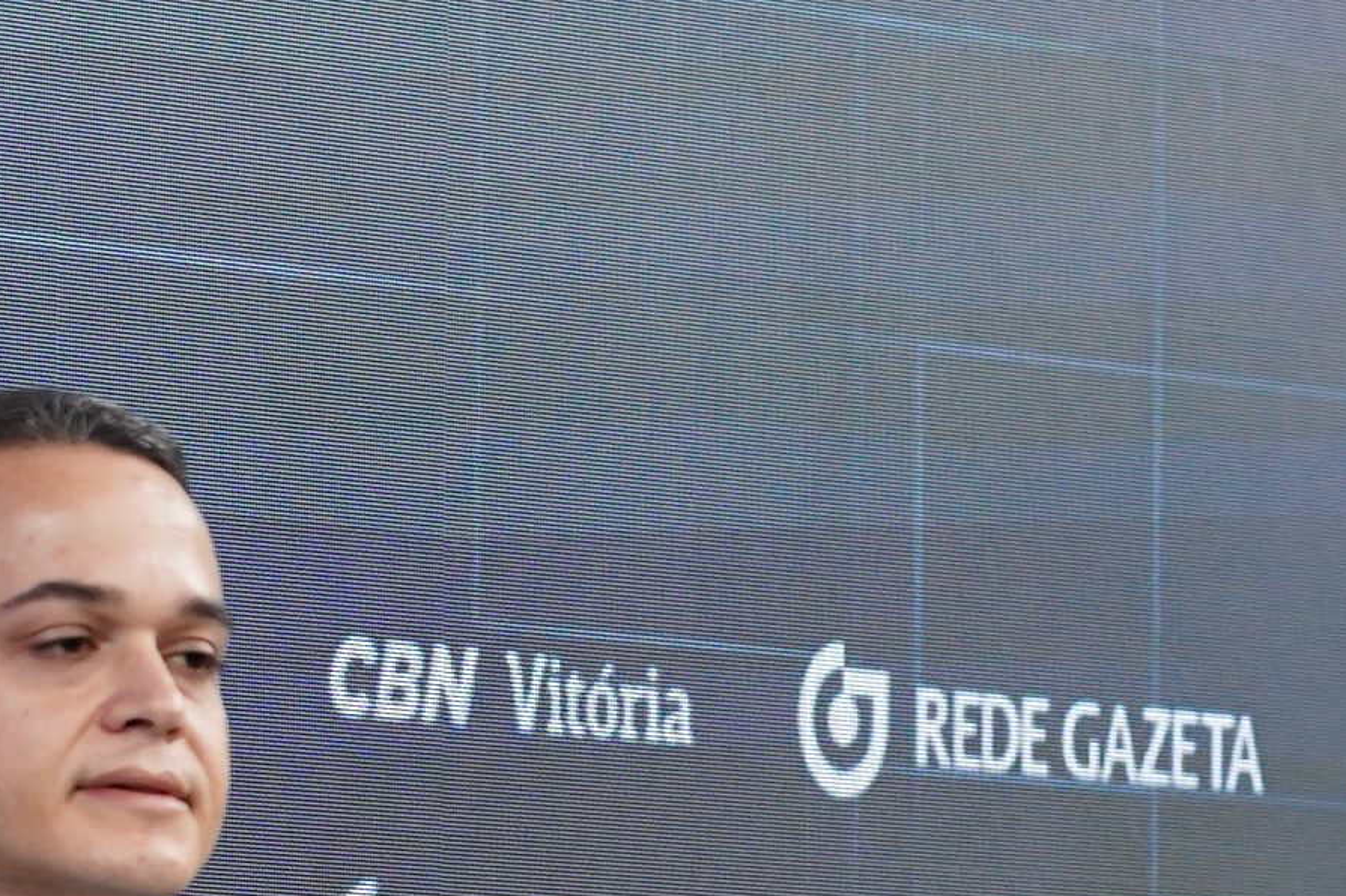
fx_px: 14800
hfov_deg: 5.2
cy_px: 1225
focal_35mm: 396
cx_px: 2014
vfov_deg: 3.5
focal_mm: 90
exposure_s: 1/200
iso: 2500
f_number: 3.5
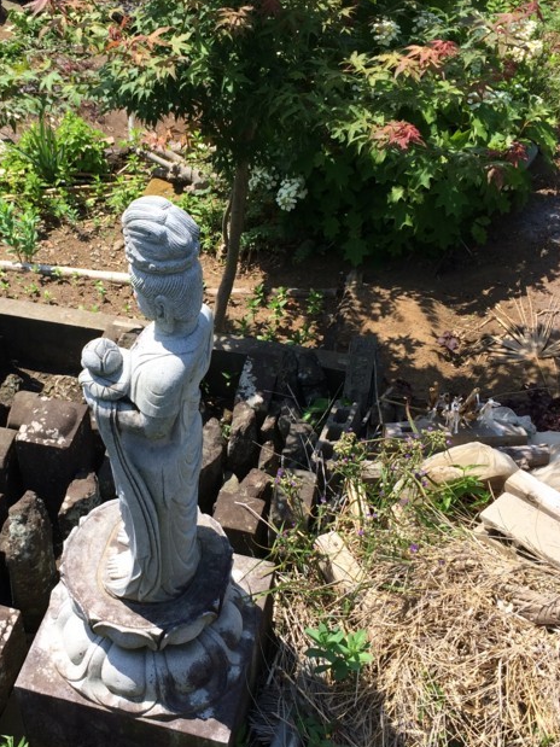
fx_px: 1036
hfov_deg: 29.7
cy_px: 367
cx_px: 126
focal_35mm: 48
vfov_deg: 39.7
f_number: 2.2
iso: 32
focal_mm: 4.15
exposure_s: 1/1208
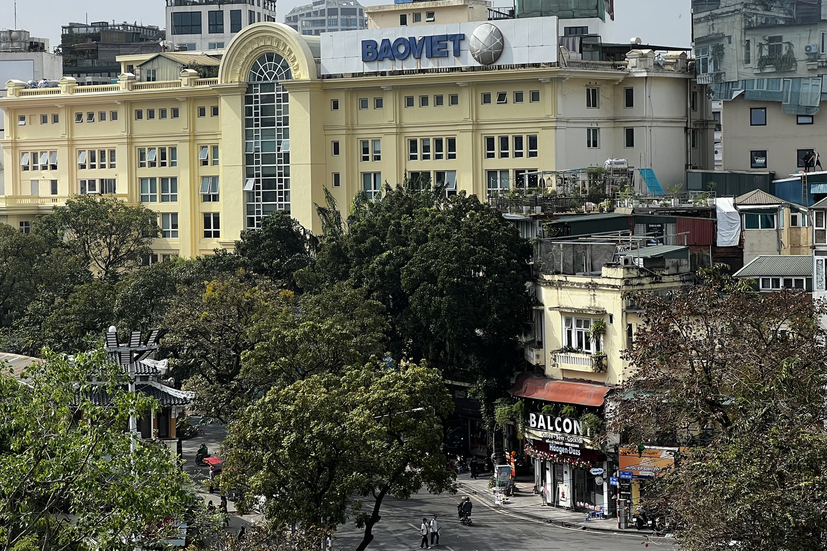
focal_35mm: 97
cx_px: 336
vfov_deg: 14.1
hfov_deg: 21.0
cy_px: 257
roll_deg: +1.1
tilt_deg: -1.6
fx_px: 2228
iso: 32
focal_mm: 9
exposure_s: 1/708
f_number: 2.8
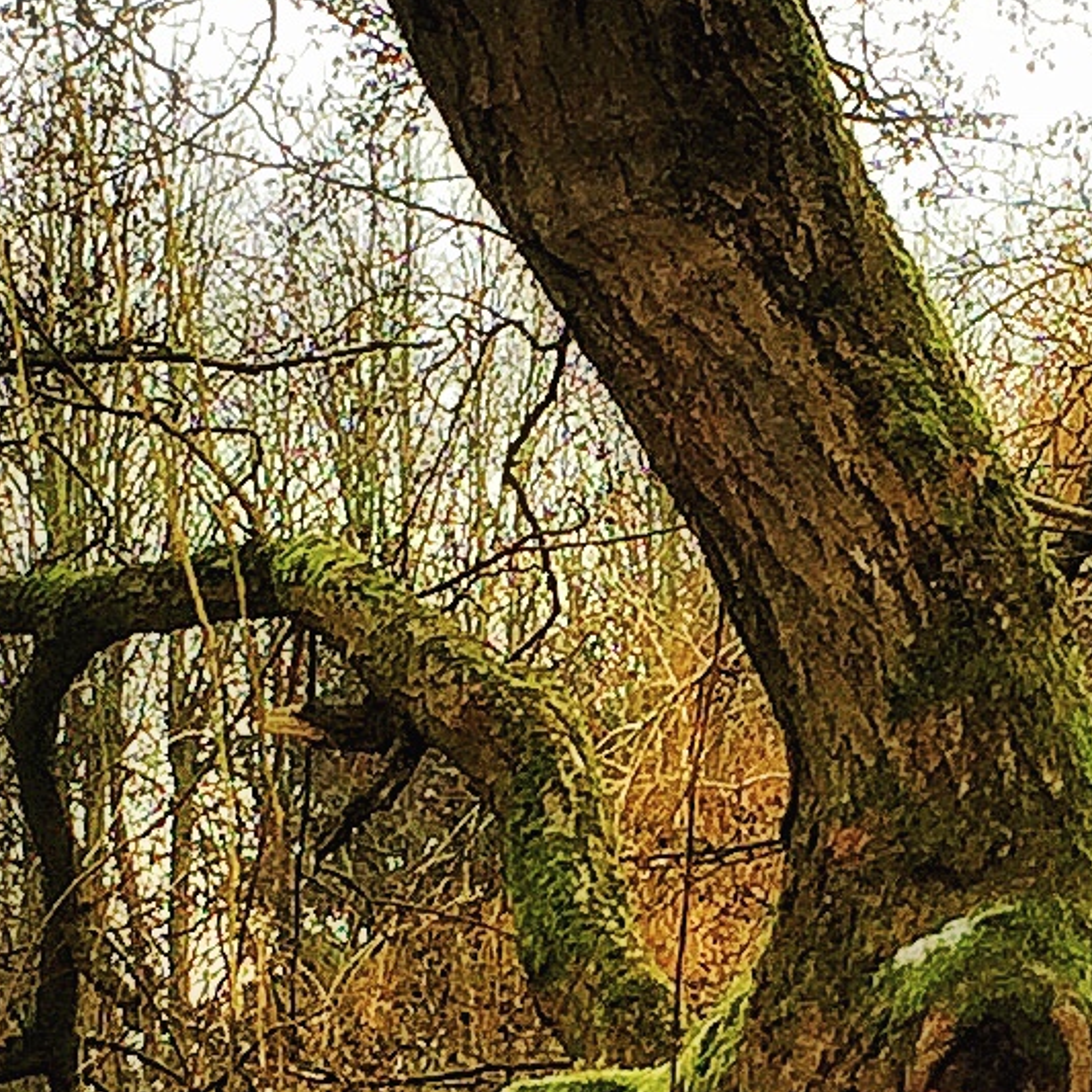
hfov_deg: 11.1
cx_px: 842
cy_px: 1008
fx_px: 5603
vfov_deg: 11.1
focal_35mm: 157
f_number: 2.2
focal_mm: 4.15
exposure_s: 1/344
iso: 32
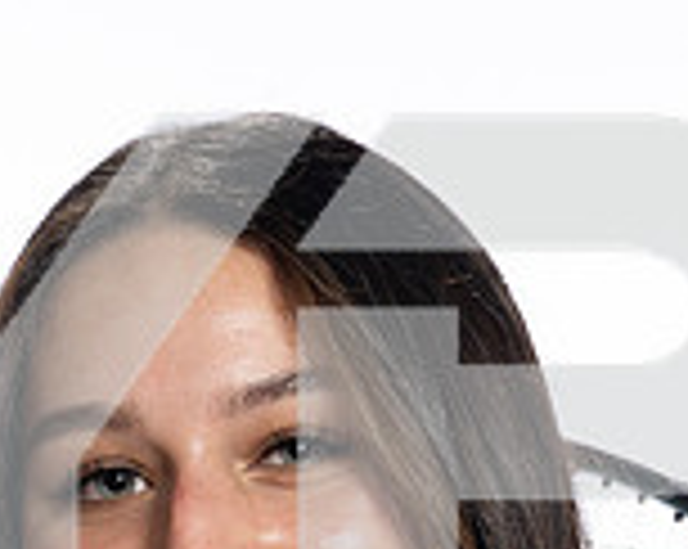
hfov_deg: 7.6
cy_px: 972
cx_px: 218
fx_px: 5145
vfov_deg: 6.0
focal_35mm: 253
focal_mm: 61
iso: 800
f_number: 8
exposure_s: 1/250
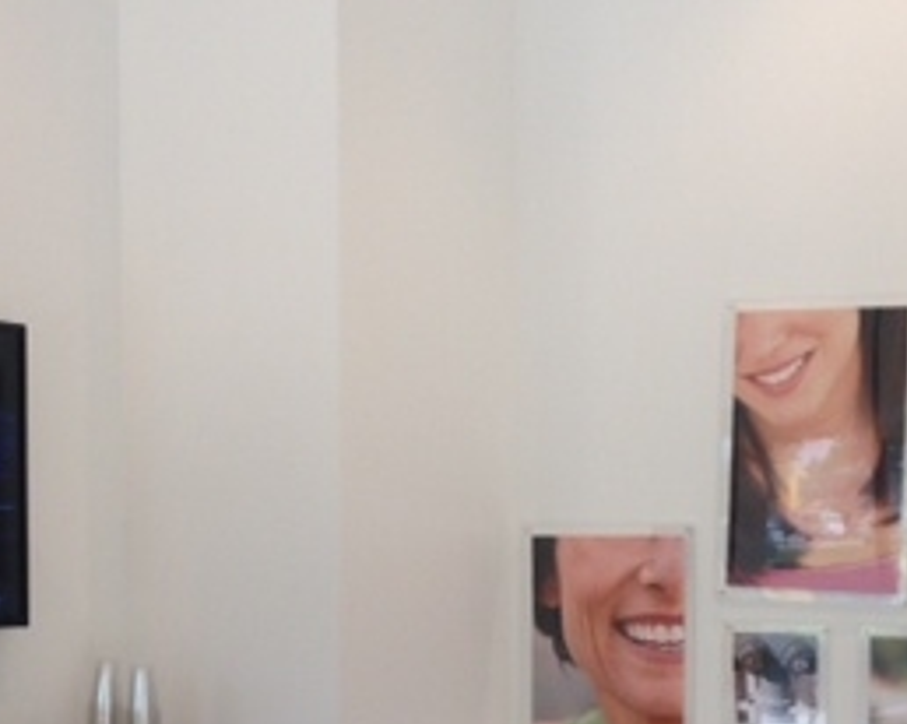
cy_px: 668
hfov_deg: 23.9
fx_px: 2146
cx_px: 464
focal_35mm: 80
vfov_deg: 18.8
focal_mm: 4.12
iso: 64
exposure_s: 1/60
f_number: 2.4
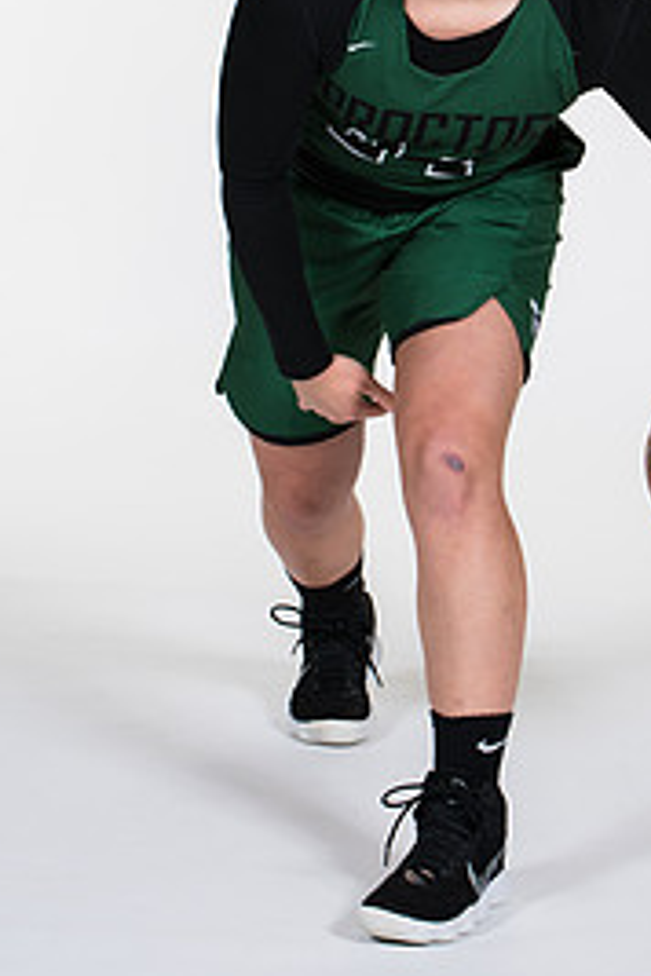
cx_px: 432
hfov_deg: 7.8
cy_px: 274
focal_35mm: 177
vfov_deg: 11.6
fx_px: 4801
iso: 200
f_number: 6.3
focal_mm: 70
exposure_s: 1/160
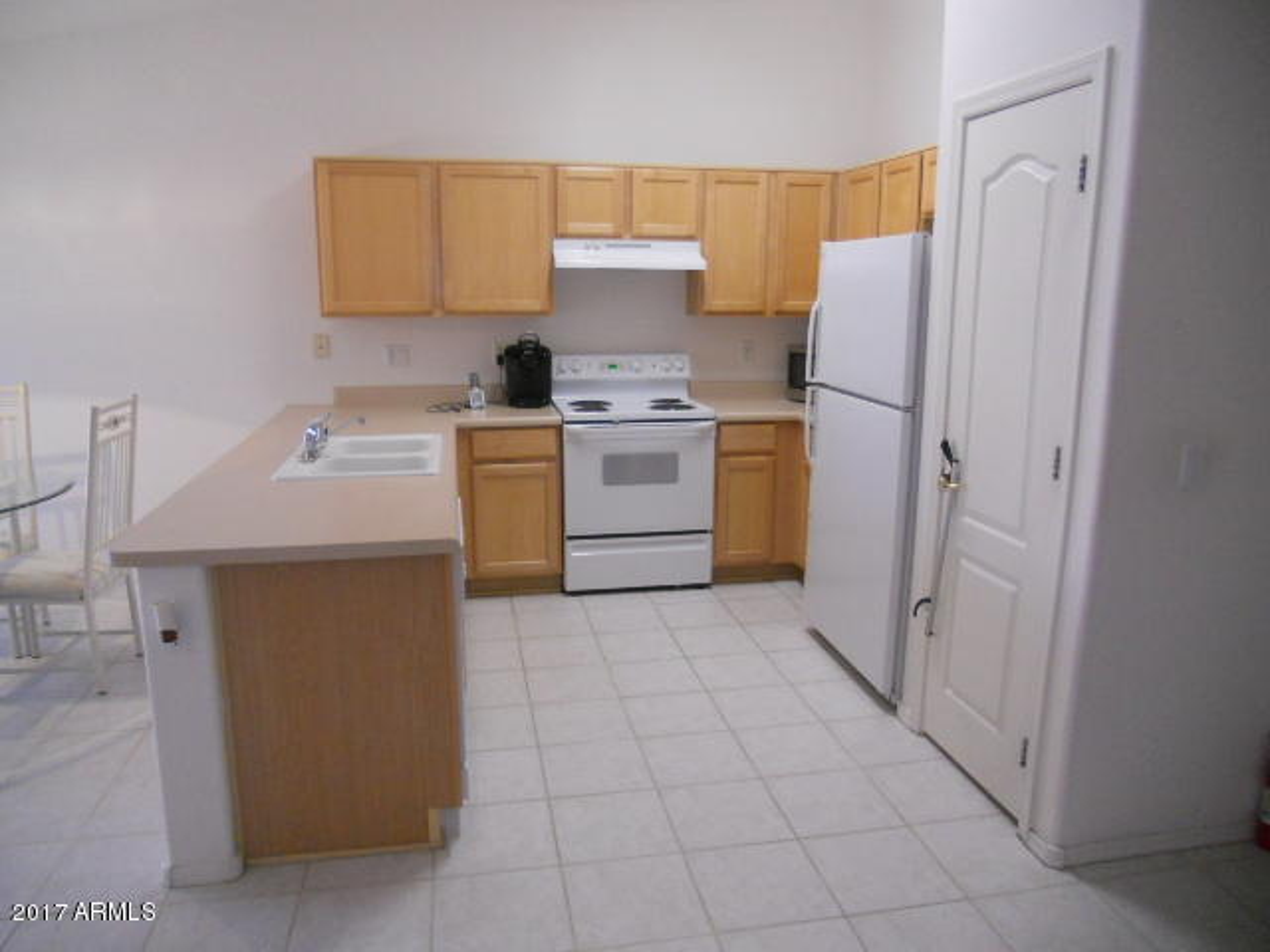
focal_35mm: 27
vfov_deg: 51.4
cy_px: 476
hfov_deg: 65.3
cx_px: 635
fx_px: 991
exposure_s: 1/40
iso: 400
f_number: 3.2
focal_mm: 4.9
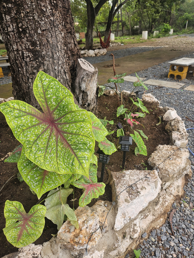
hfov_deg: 58.9
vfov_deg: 73.9
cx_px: 97
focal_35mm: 23
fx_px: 172
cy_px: 129
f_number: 1.8
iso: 25
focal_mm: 5.4
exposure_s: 1/254
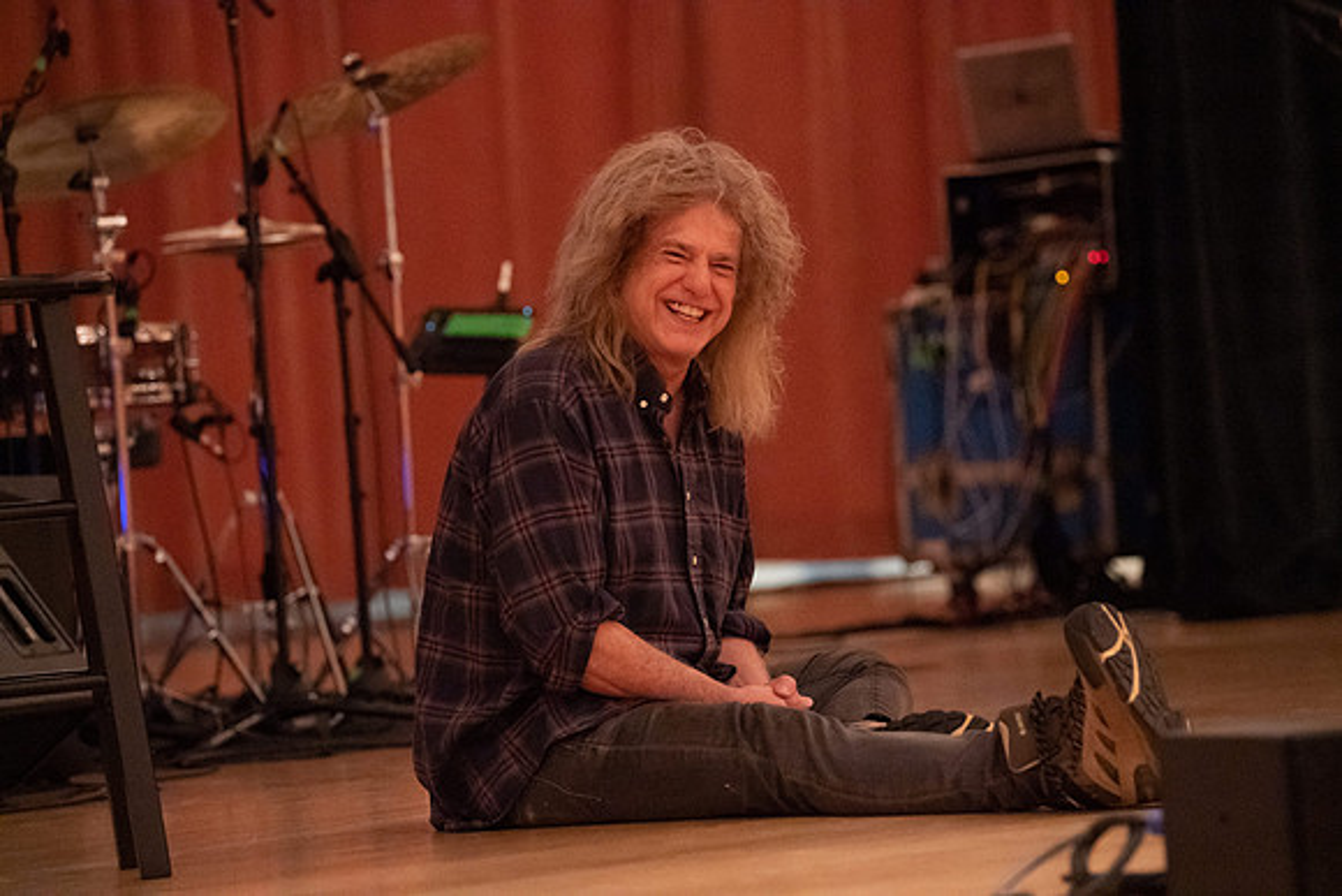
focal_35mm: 200
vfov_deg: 6.9
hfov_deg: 10.3
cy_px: 448
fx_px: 7457
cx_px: 671
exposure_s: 1/160
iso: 20000
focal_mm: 200
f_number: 4.5
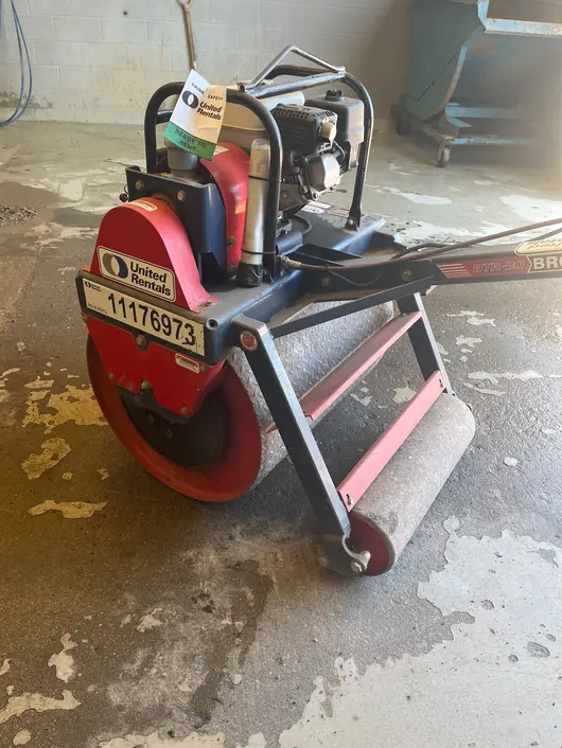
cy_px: 377
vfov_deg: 65.3
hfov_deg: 51.4
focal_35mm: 27
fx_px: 584
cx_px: 271
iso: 80
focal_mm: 5.1
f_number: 1.6
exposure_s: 1/121
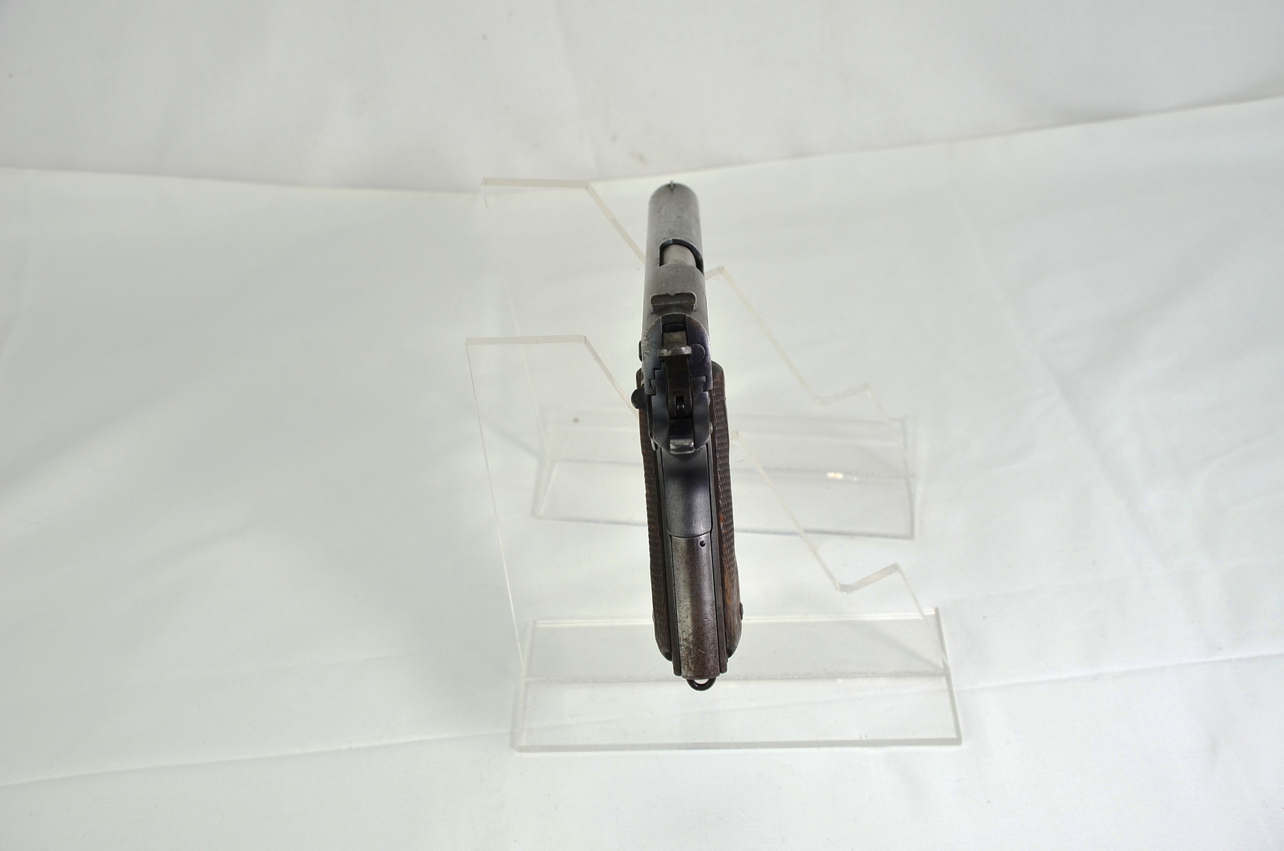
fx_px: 1388
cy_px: 426
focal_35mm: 39
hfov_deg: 49.6
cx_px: 642
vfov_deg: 34.1
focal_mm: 26
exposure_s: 1/160
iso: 200
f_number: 6.3
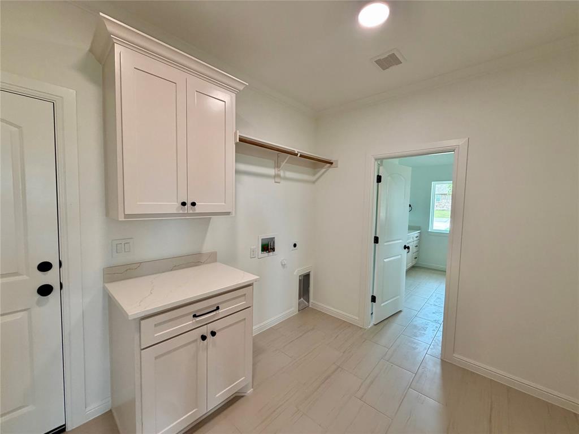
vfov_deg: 85.7
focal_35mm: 14
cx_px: 290
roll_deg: -1.5
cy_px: 217
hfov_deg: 102.1
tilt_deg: -2.5
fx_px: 234
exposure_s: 1/120
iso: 200
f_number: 2.2
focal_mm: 2.22
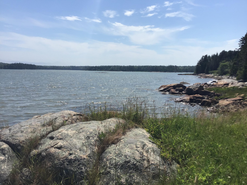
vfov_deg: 45.4
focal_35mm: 31
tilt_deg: -4.9
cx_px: 124
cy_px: 92
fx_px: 221
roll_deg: +0.1
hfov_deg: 58.4
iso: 25
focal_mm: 3.3
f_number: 2.4
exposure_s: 1/2398
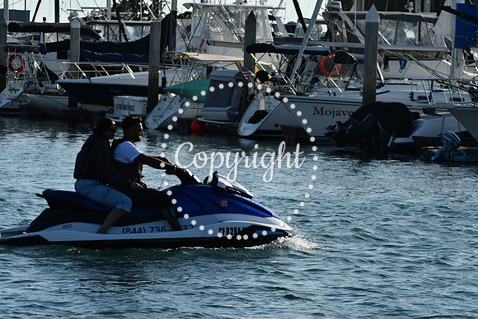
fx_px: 3081
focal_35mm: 232
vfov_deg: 5.9
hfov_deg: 8.9
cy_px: 160
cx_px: 239
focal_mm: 155
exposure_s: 1/1600
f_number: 7.1
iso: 200
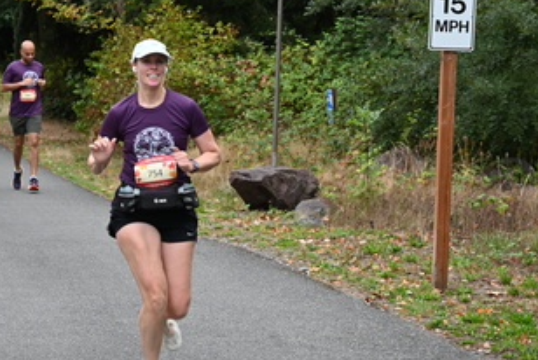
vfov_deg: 11.0
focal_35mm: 125
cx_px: 180
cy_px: 127
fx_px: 1870
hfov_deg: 16.3
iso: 500
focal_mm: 70
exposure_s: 1/125
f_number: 6
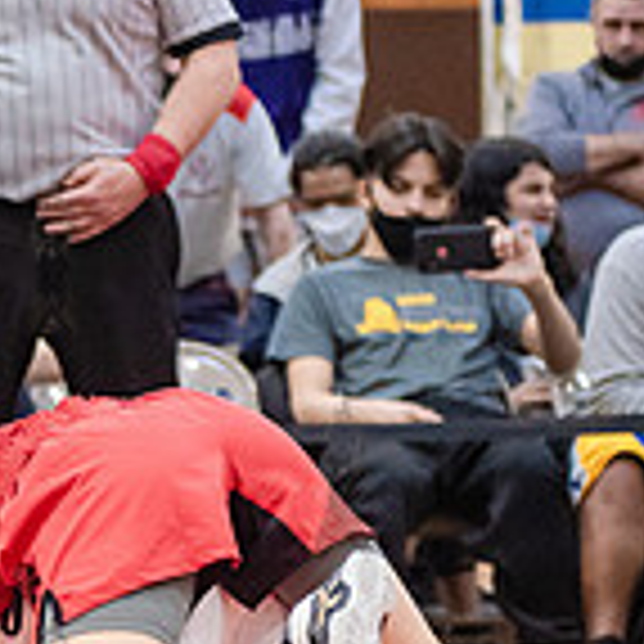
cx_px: -531
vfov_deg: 6.4
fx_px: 5788
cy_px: 475
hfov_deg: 6.2
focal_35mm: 275
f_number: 3.5
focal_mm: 80
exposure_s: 1/320
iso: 4000
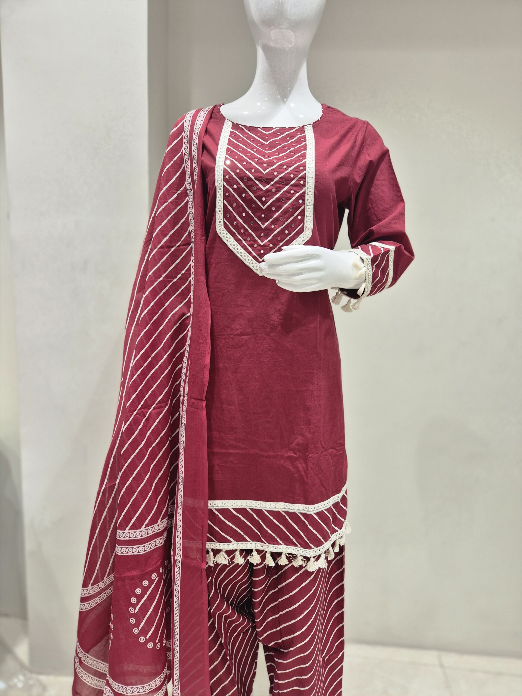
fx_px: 462
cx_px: 261
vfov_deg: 73.9
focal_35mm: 23
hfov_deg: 58.9
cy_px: 348
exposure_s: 1/100
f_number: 1.8
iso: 32
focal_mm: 5.4
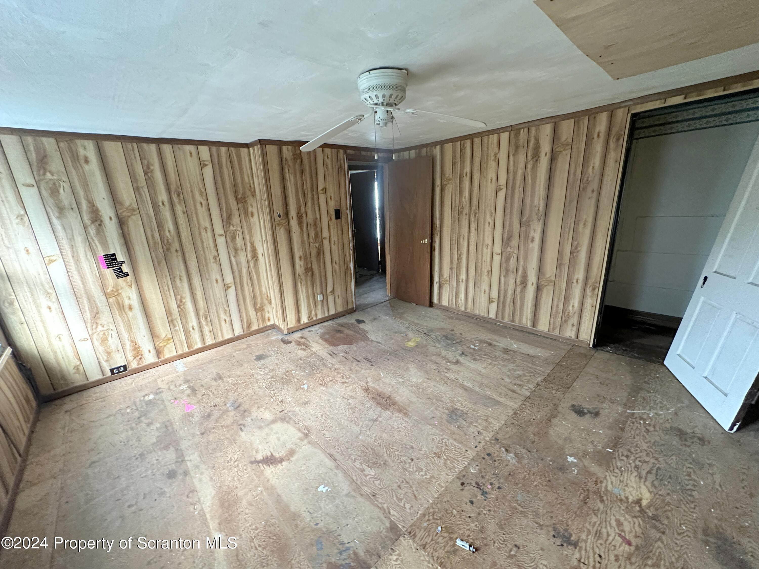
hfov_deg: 102.1
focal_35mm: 14
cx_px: 380
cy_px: 284
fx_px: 307
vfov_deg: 85.7
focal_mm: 2.22
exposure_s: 1/60
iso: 500
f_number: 2.2
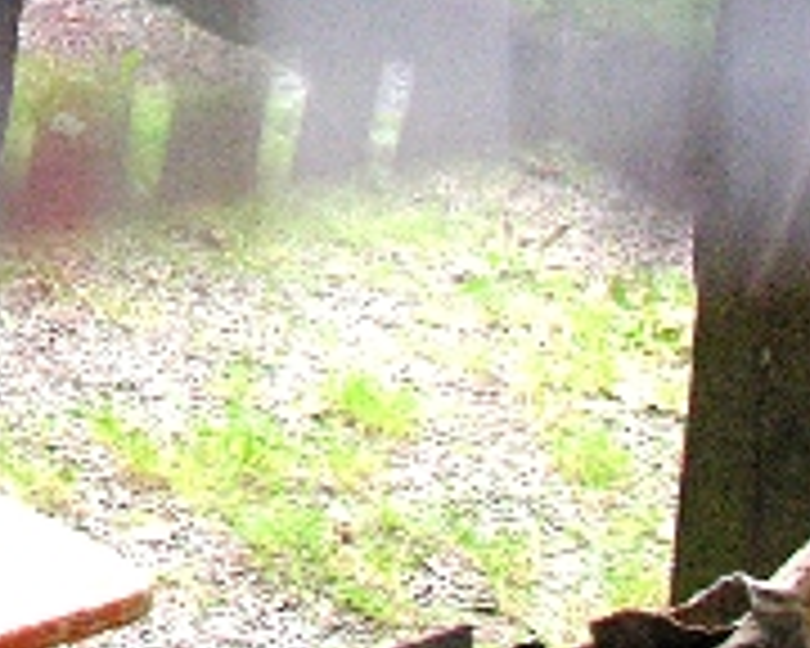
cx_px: -302
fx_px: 3644
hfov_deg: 12.2
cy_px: -310
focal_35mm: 152
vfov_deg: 9.9
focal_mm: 8.9
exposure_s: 1/41.7
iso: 400
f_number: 2.8
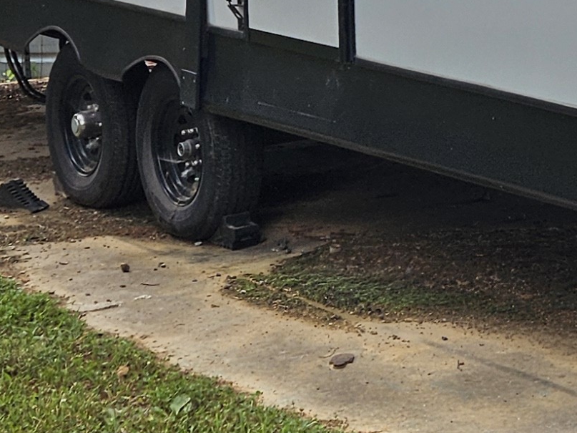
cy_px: -79
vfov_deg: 12.7
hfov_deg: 16.0
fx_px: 1900
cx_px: 830
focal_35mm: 114
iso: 25
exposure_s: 1/529
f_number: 1.8
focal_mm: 5.4
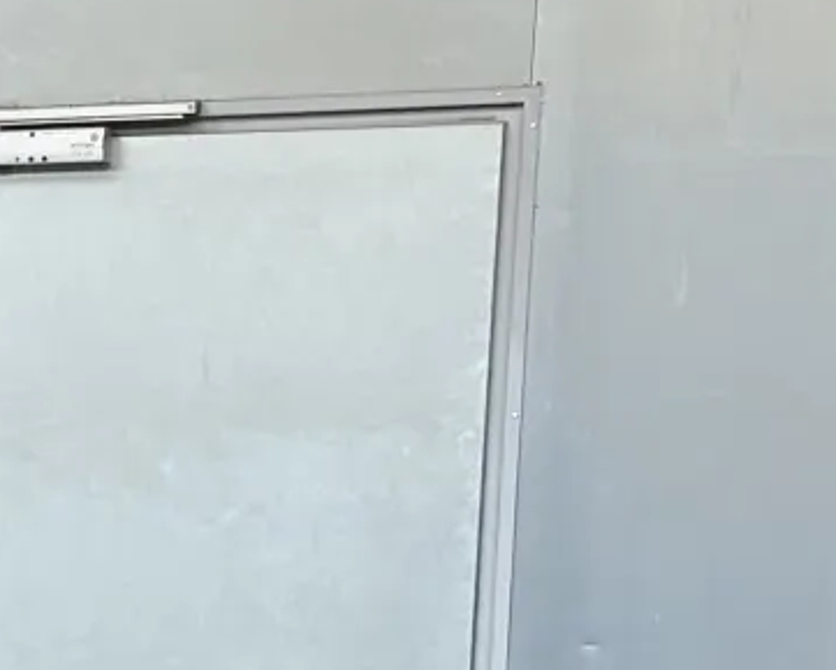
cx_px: -785
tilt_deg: -7.0
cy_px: 855
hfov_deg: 12.7
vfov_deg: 11.2
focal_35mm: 135
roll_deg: +2.0
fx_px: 3341
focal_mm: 5.96
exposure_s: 1/60
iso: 200
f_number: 1.6
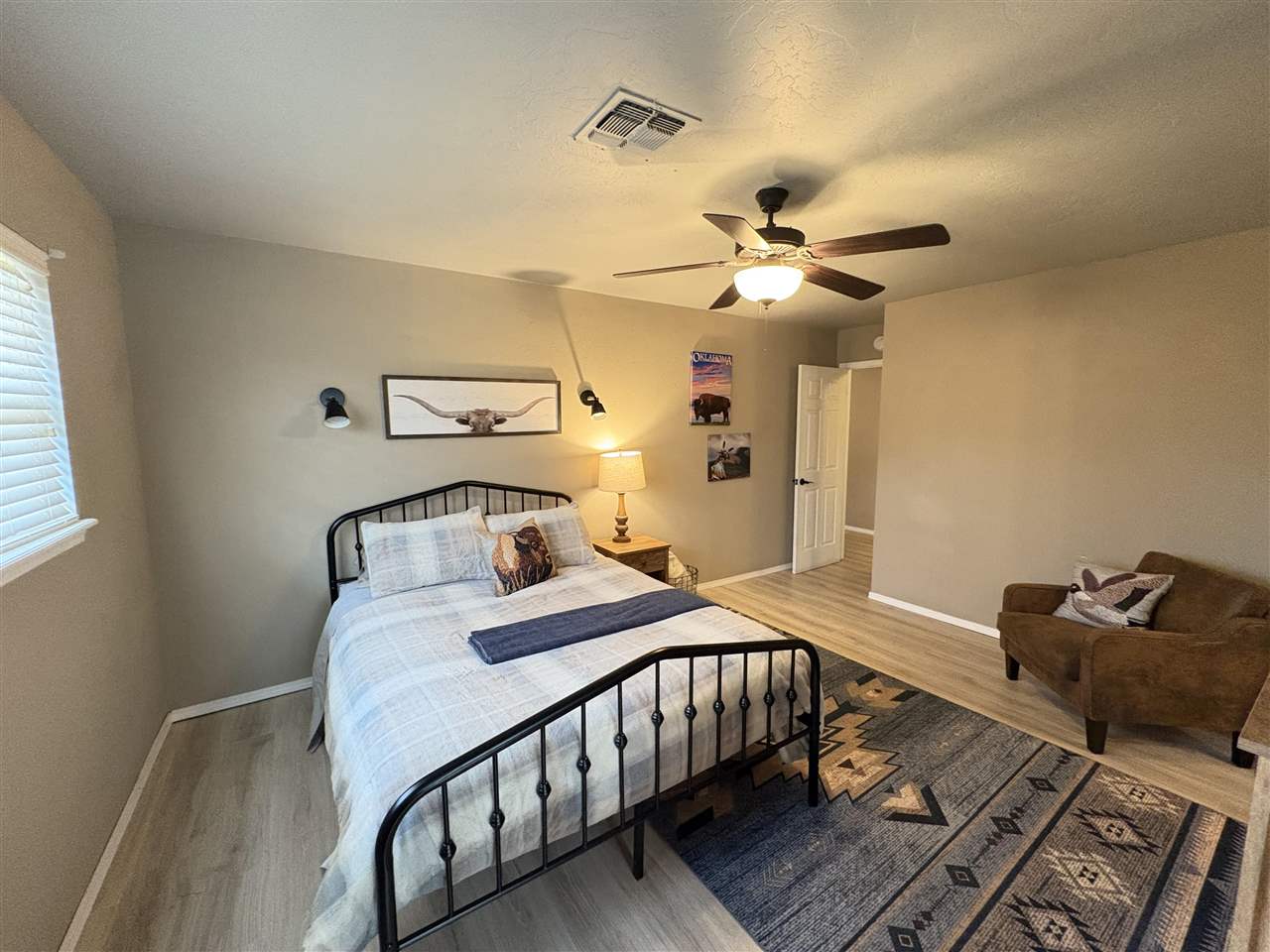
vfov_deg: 85.7
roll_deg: +0.3
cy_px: 476
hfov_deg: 102.1
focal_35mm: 14
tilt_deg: -5.3
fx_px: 514
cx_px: 635
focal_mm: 2.22
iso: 500
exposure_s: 1/60
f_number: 2.2
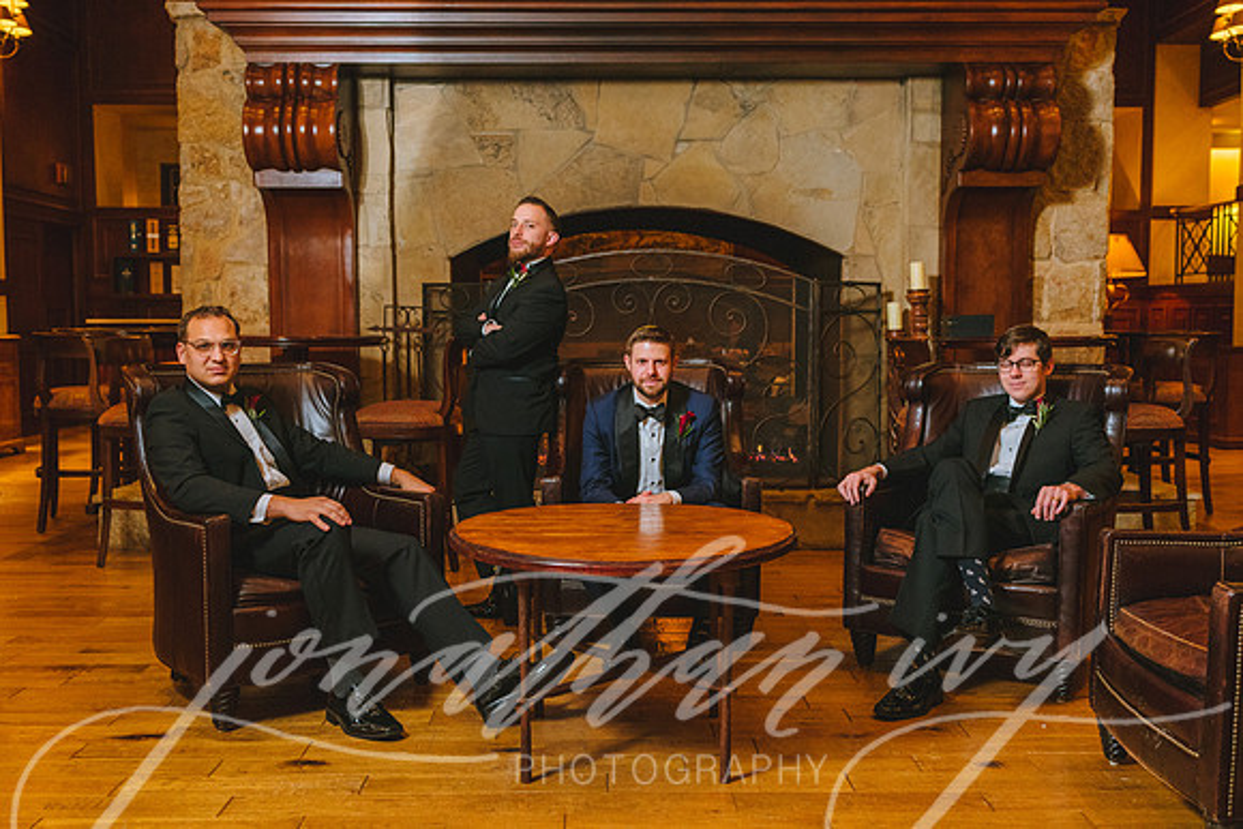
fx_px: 1209
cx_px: 622
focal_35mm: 35
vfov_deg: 37.9
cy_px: 414
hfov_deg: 54.4
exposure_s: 1/100
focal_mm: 35
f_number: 3.5
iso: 1600
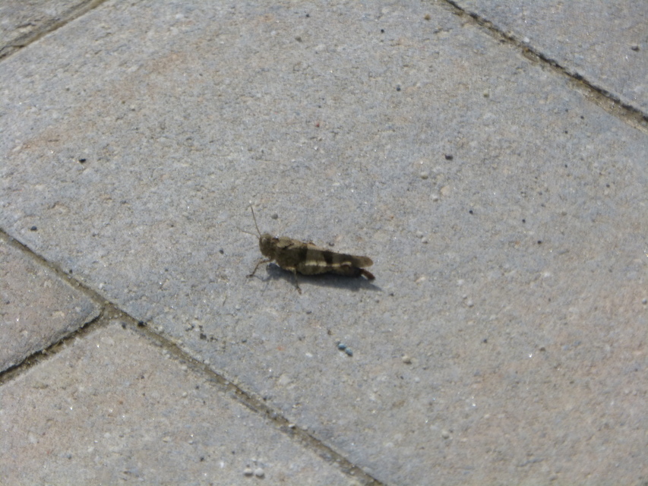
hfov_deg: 5.1
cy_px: 243
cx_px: 324
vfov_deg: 3.8
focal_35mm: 391
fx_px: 7320
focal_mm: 70.3
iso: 100
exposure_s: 1/1600
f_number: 5
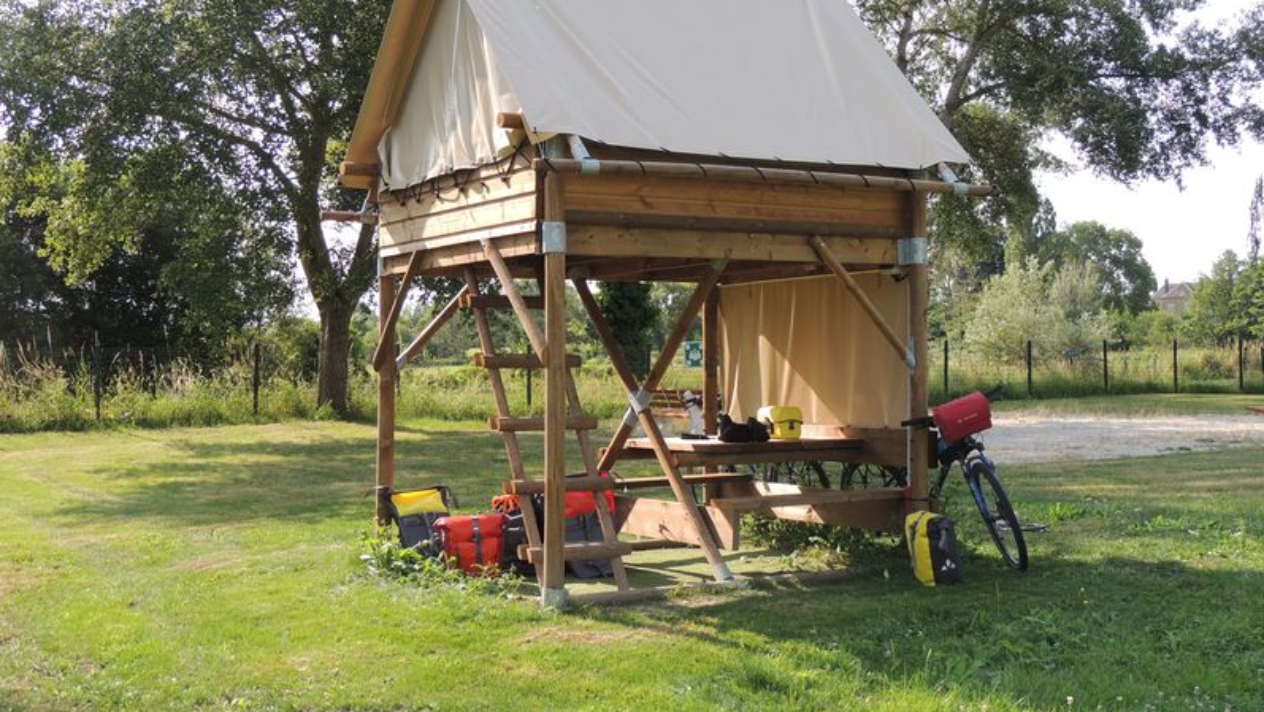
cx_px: 633
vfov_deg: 25.4
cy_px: 279
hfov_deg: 43.7
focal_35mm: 47
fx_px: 1576
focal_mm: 7.6
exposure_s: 1/400
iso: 100
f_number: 3.4
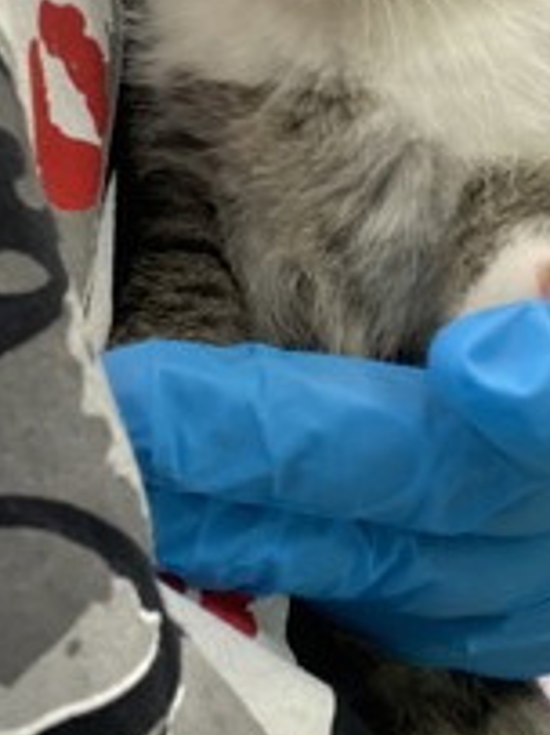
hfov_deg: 23.6
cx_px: 266
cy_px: 217
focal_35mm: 62
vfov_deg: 30.9
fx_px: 1315
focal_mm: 2.71
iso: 250
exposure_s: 1/60
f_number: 2.2
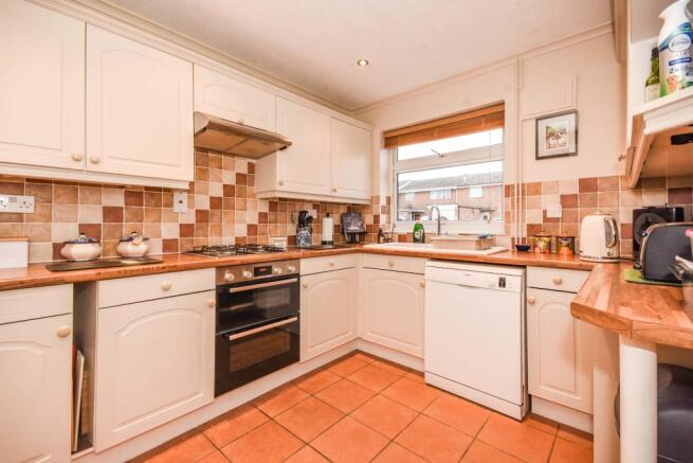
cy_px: 232
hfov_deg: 100.4
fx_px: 289
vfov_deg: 77.4
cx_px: 346
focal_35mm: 15
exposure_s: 1/30
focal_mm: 10
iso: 1000
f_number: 8
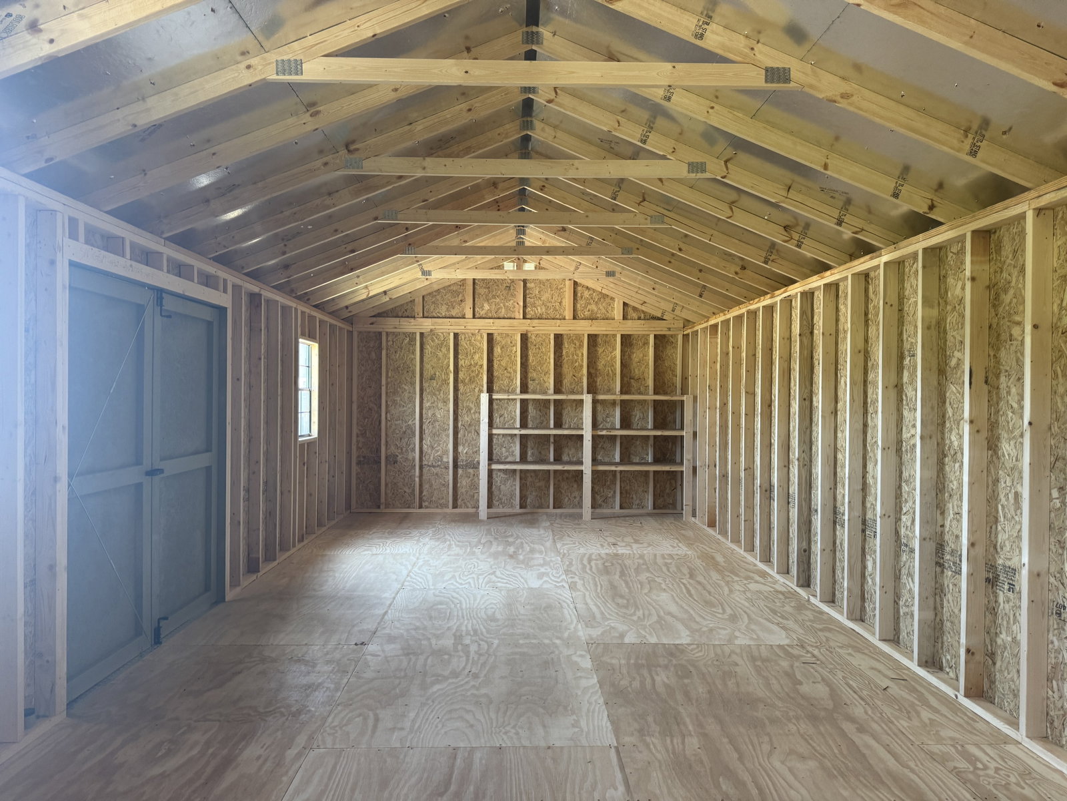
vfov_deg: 56.8
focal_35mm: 24
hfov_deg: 71.6
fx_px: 740
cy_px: 400
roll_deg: +0.8
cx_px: 534
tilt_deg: +3.5
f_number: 1.78
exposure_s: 1/70
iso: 200
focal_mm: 6.76
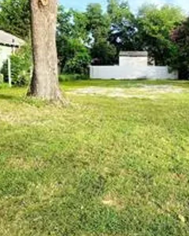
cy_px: 93
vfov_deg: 59.9
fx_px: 203
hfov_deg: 48.8
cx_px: 132
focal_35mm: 29
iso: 50
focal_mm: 2.2
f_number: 2.2
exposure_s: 1/556
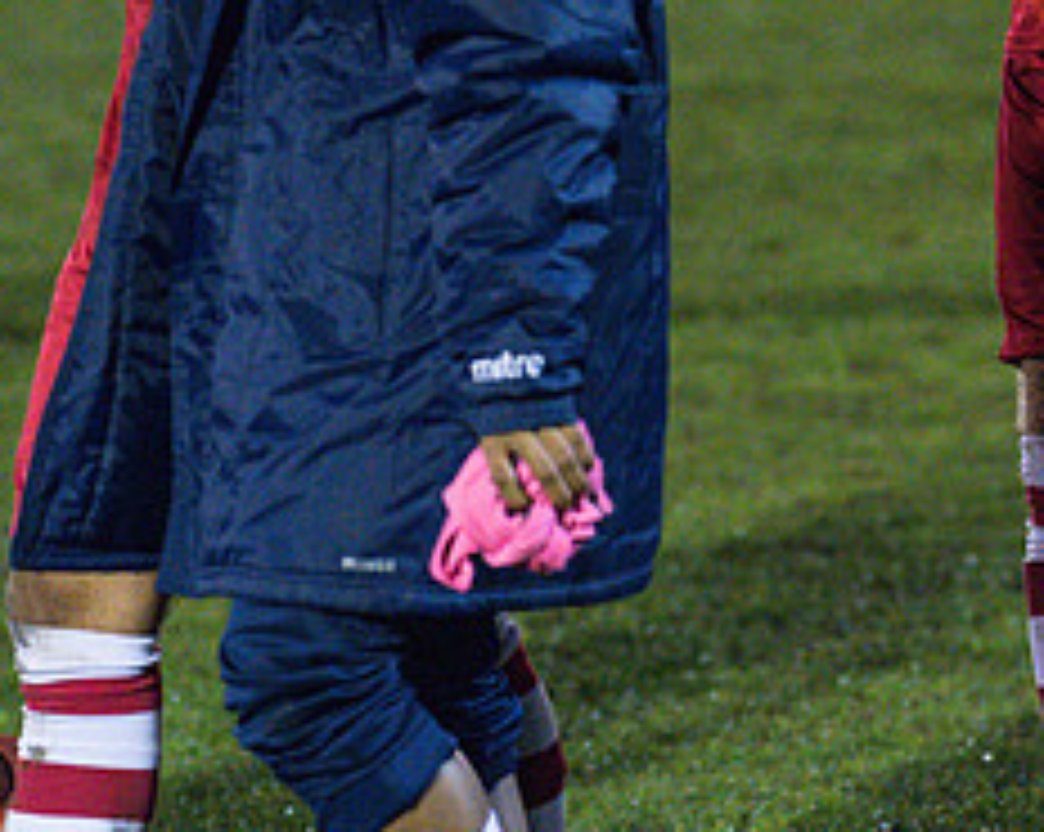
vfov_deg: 4.2
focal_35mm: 369
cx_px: 1153
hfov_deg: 5.2
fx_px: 11387
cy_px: -121
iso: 6400
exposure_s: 1/1000
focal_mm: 135
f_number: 2.8
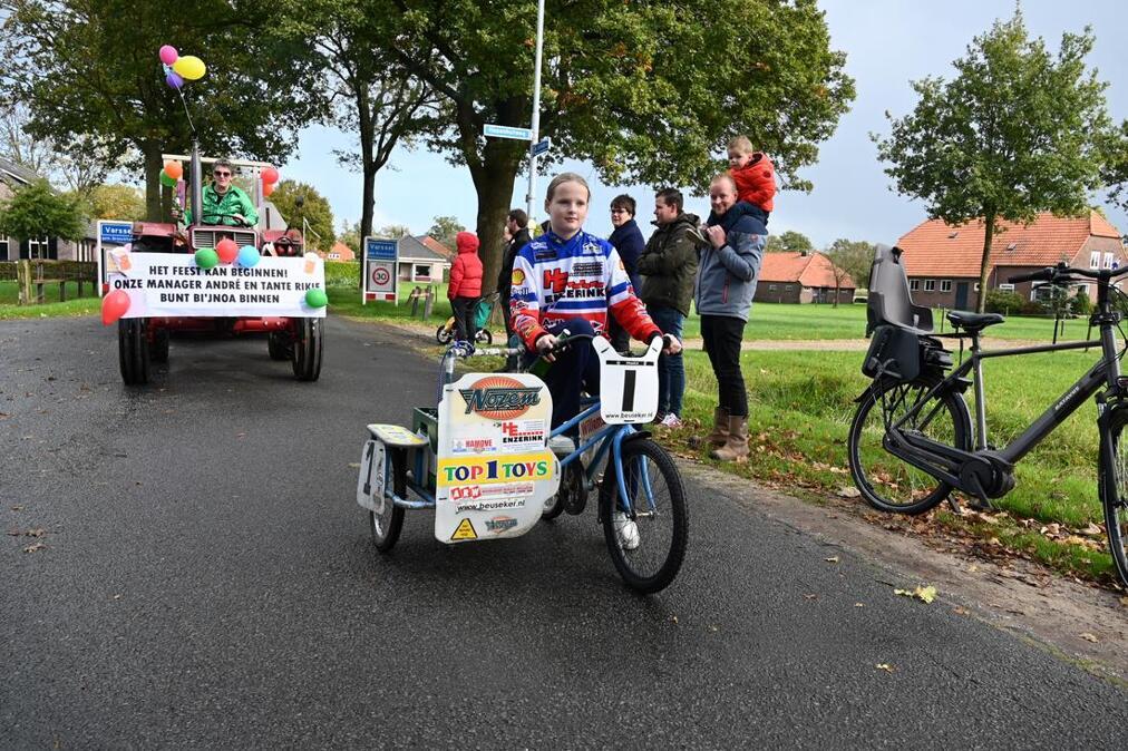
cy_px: 376
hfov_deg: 67.4
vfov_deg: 47.9
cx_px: 564
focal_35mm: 27
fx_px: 846
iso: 180
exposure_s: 1/250
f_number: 5.6
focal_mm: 18
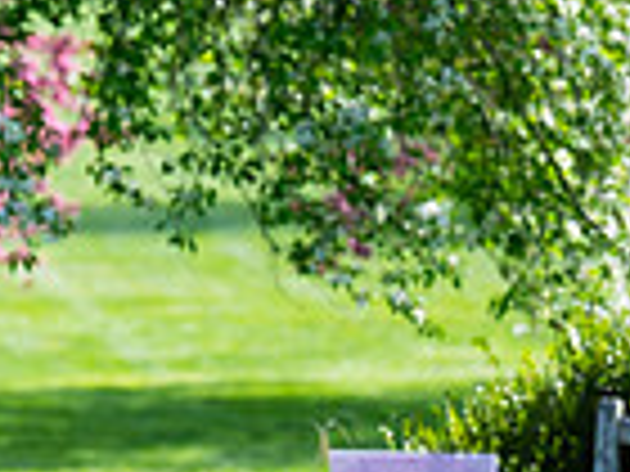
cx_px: -473
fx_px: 9573
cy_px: 476
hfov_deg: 3.7
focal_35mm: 526
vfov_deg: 2.8
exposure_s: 1/2000
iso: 200
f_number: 3.2
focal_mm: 98
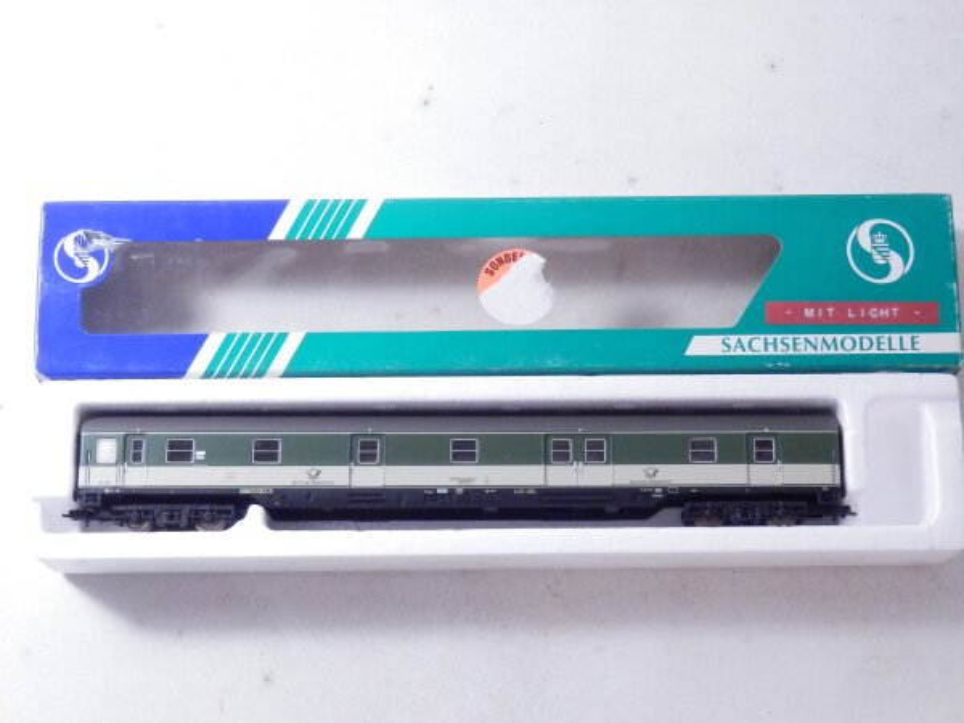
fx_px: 1838
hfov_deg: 29.4
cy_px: 362
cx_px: 482
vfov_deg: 22.3
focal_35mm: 66
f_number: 4.4
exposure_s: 1/160
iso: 1000
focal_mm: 11.9
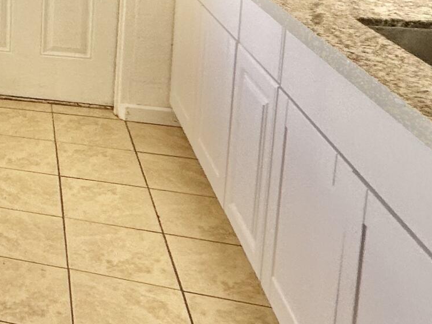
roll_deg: +1.5
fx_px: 699
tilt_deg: -8.5
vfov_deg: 23.9
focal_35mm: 56
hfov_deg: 24.5
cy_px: -59
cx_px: -255
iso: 64
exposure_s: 1/99
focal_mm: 2.22
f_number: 2.2
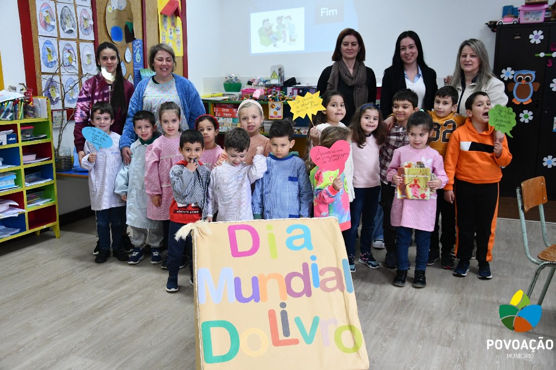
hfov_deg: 51.9
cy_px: 185
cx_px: 278
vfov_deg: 35.9
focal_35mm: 37
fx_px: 571
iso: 1800
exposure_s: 1/125
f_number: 4
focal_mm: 25
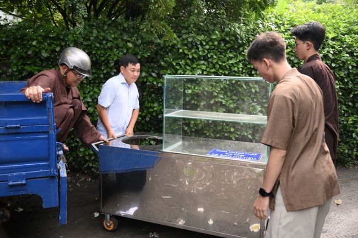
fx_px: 318
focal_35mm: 32
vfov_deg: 41.0
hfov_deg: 58.8
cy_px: 119
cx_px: 179
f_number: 4
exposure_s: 1/250
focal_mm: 32
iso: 400
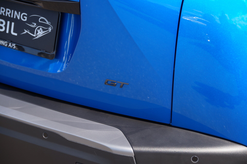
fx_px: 926
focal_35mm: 135
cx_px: 124
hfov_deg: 15.2
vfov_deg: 10.1
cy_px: 82
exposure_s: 1/160
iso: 100
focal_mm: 90
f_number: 5.6
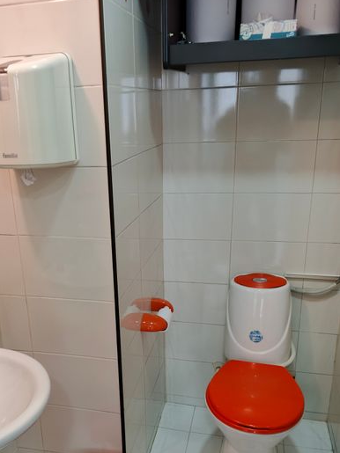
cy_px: 283
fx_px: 459
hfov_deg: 40.3
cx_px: 121
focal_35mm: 35
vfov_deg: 52.1
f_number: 1.6
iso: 490
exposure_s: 1/60
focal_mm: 4.09
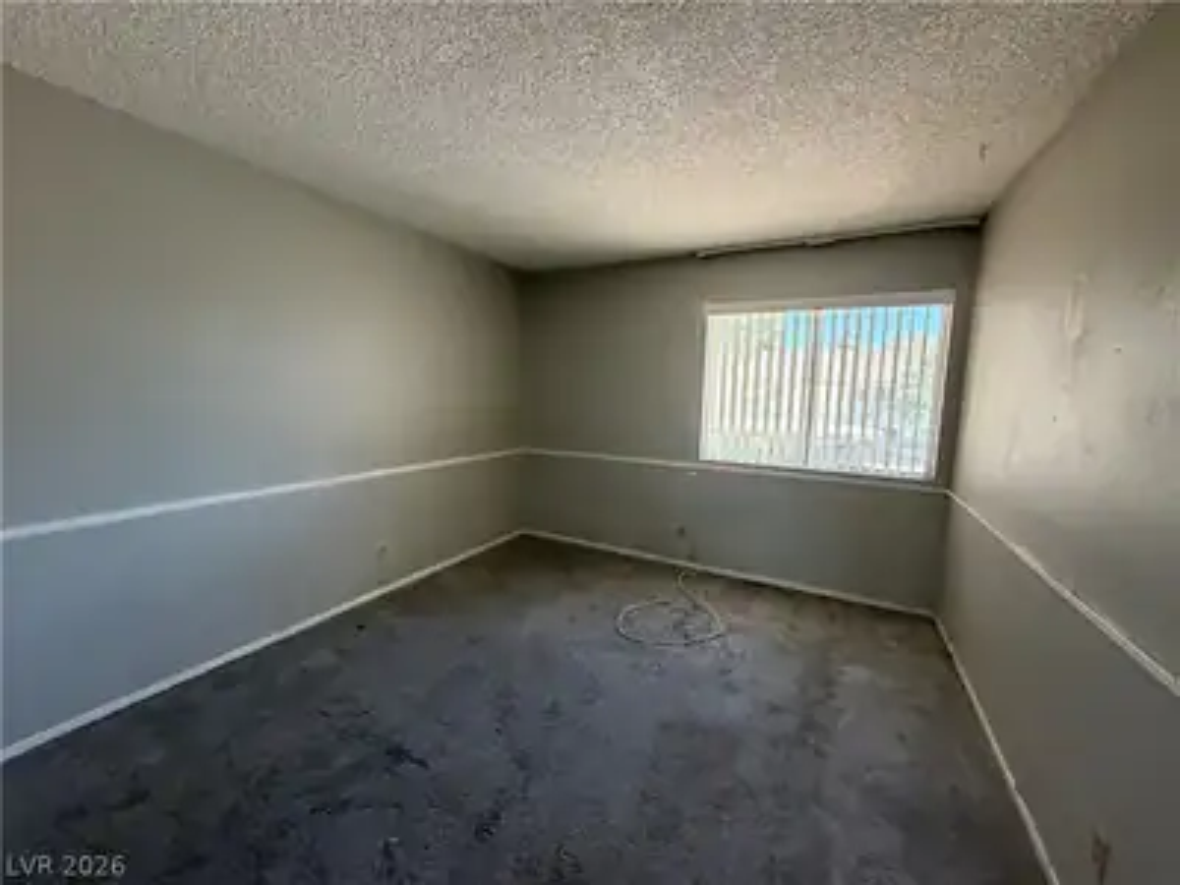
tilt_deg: -5.4
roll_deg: -0.9
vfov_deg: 85.7
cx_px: 590
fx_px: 477
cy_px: 442
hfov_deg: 102.1
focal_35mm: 14
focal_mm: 2.22
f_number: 2.2
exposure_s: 1/121
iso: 320
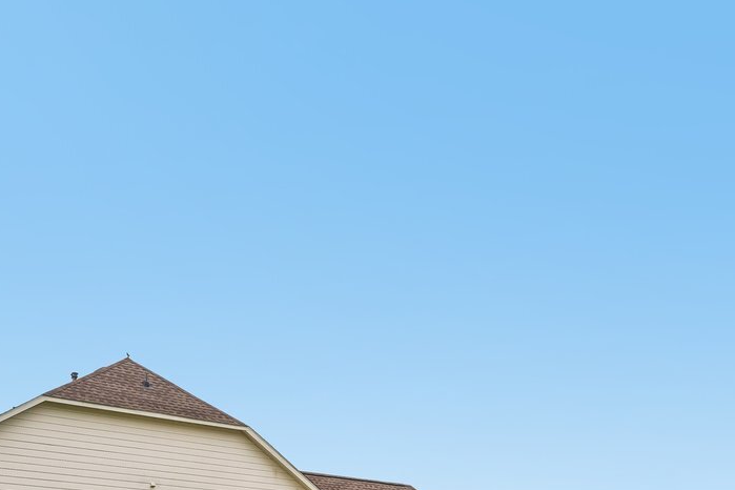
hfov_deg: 46.9
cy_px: 563
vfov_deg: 28.9
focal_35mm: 41
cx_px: 464
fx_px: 837
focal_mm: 14
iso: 100
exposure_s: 1/160
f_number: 8
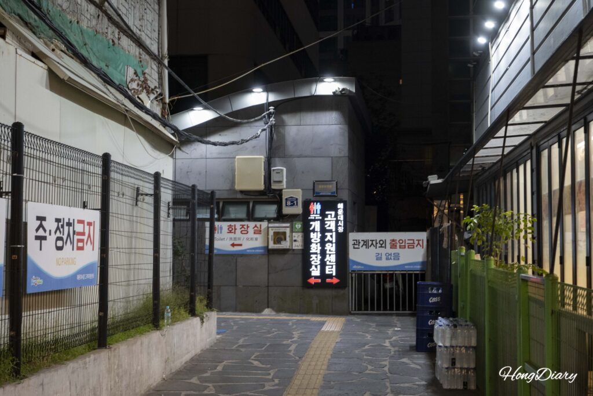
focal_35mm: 60
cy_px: 198
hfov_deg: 33.4
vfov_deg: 22.6
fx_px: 988
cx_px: 296
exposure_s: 1/160
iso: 6400
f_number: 5.6
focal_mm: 60
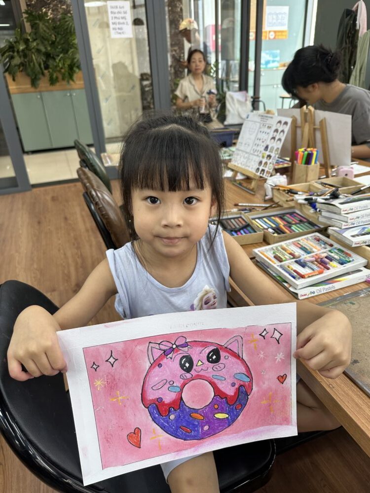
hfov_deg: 56.8
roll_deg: +2.1
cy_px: 246
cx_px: 185
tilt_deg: -27.6
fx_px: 342
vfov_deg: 71.6
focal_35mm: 24
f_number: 1.78
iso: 80
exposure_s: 1/100
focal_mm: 6.86
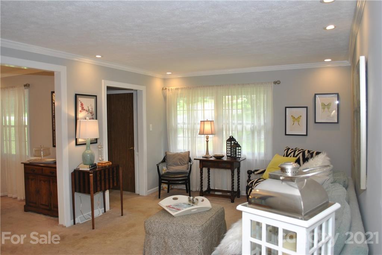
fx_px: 287
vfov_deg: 48.0
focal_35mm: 27
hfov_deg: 67.4
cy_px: 128
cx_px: 191
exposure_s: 1/60
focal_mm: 18
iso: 200
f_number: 4
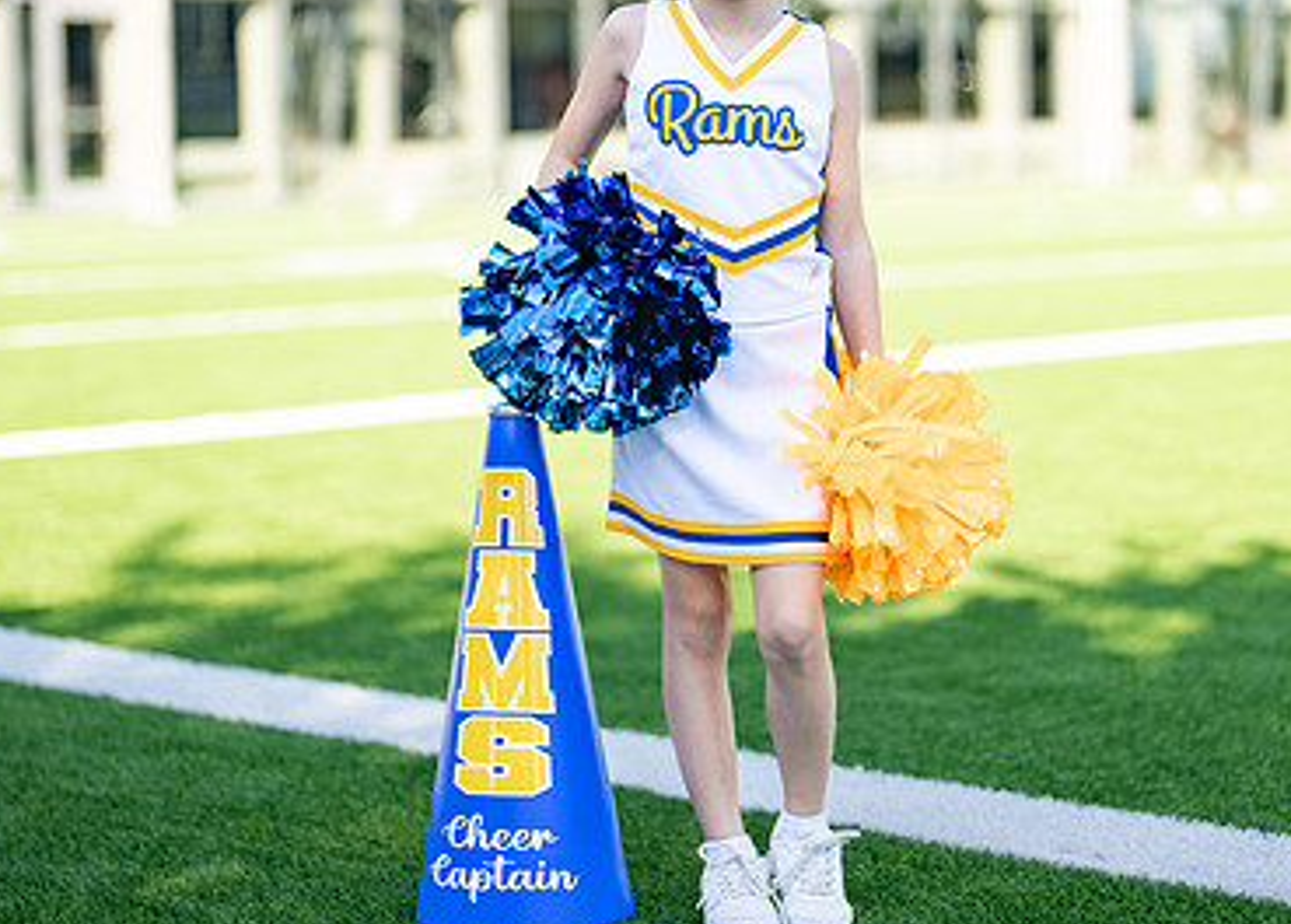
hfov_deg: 21.0
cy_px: 345
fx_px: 3485
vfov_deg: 15.1
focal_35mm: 95
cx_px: 751
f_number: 1.2
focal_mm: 50
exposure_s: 1/3200
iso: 100
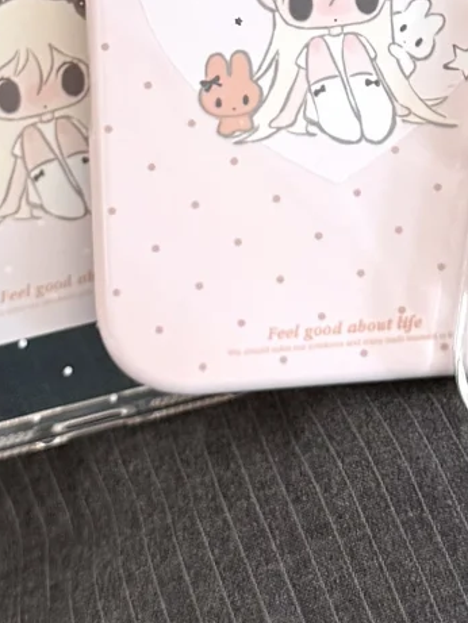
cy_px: -88
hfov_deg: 19.5
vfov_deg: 24.0
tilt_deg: -65.5
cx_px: 345
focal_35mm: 75
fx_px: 1351
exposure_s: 1/109
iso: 200
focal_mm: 6.76
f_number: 1.78
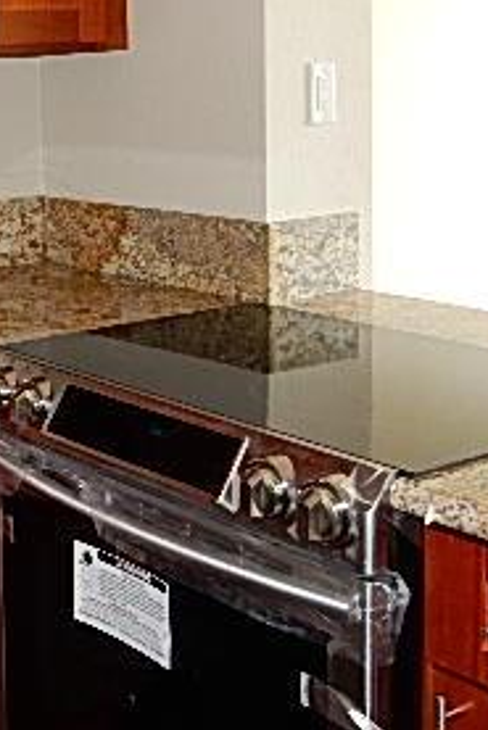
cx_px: -156
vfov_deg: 32.8
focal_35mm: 60
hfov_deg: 20.6
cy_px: 184
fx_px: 1218
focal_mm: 4.5
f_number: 3.7
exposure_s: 1/30
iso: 200
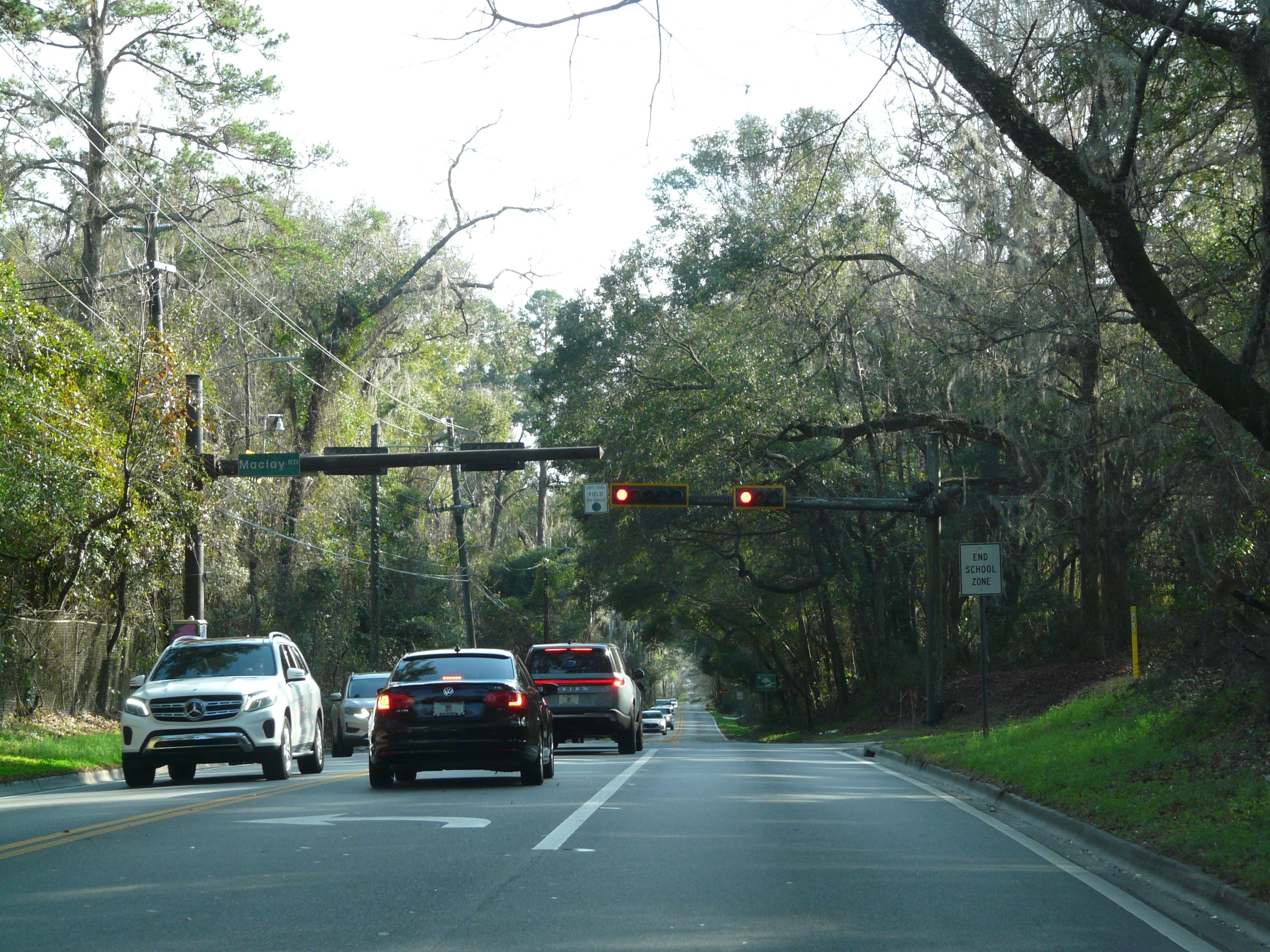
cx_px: 635
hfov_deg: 23.6
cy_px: 476
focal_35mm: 83
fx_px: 3045
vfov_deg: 17.8
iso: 160
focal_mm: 13.6
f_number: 4
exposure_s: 1/200
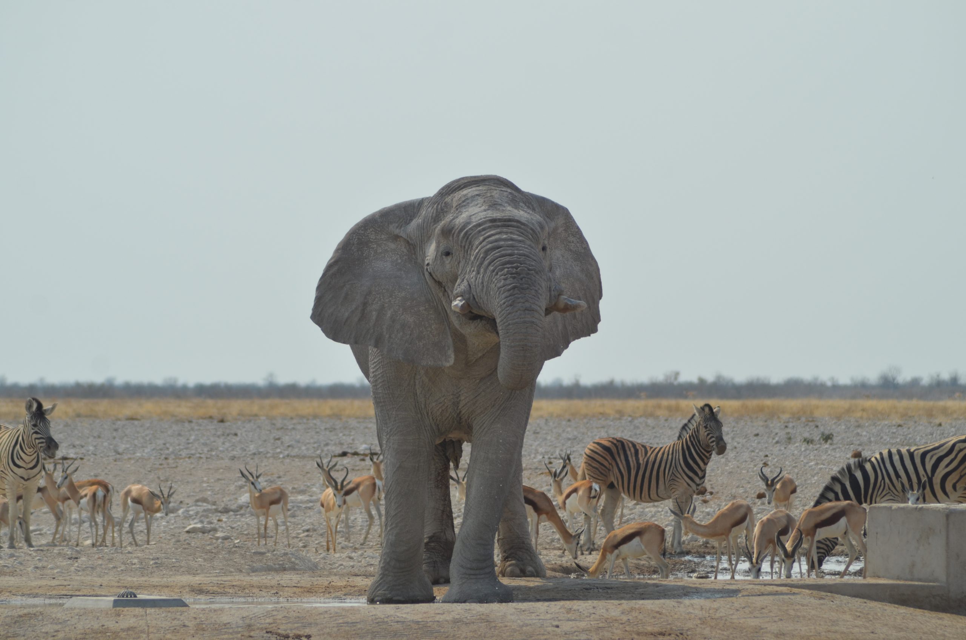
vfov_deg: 4.6
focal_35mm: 300
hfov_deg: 6.9
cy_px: 320
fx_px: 8034
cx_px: 483
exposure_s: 1/2000
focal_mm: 200
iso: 250
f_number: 5.6
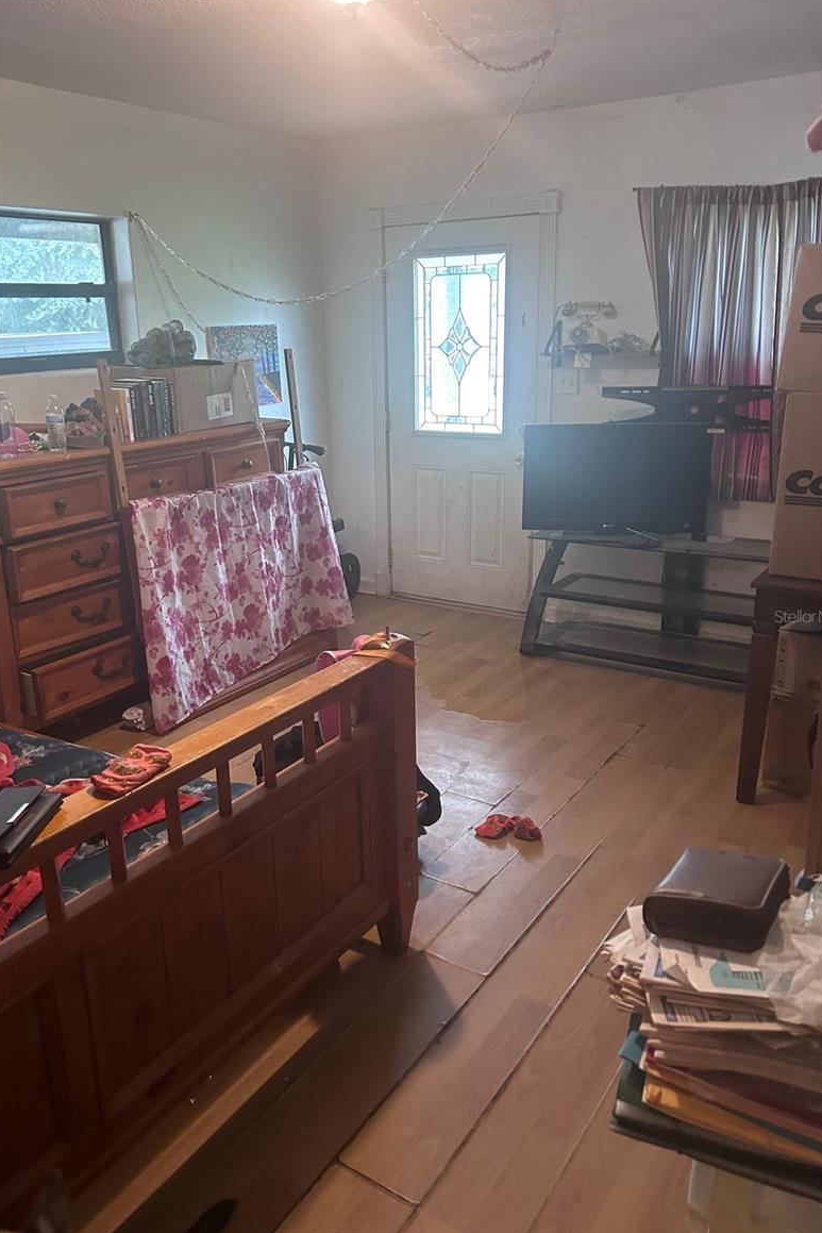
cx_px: 371
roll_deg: +0.3
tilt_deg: -18.5
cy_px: 616
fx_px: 959
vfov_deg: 65.5
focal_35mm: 28
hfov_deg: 46.4
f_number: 1.5
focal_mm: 5.7
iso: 400
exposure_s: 1/40
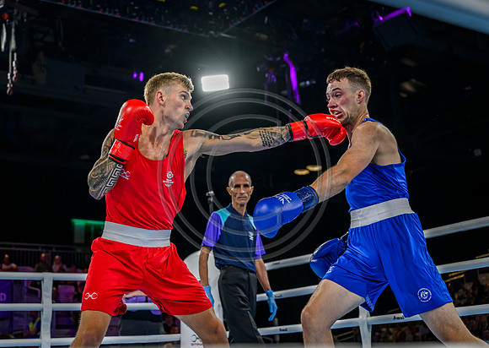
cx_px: 202
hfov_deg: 35.4
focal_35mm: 55
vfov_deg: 25.6
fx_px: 765
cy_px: 156
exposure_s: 1/1600
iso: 2000
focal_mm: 48
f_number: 3.2
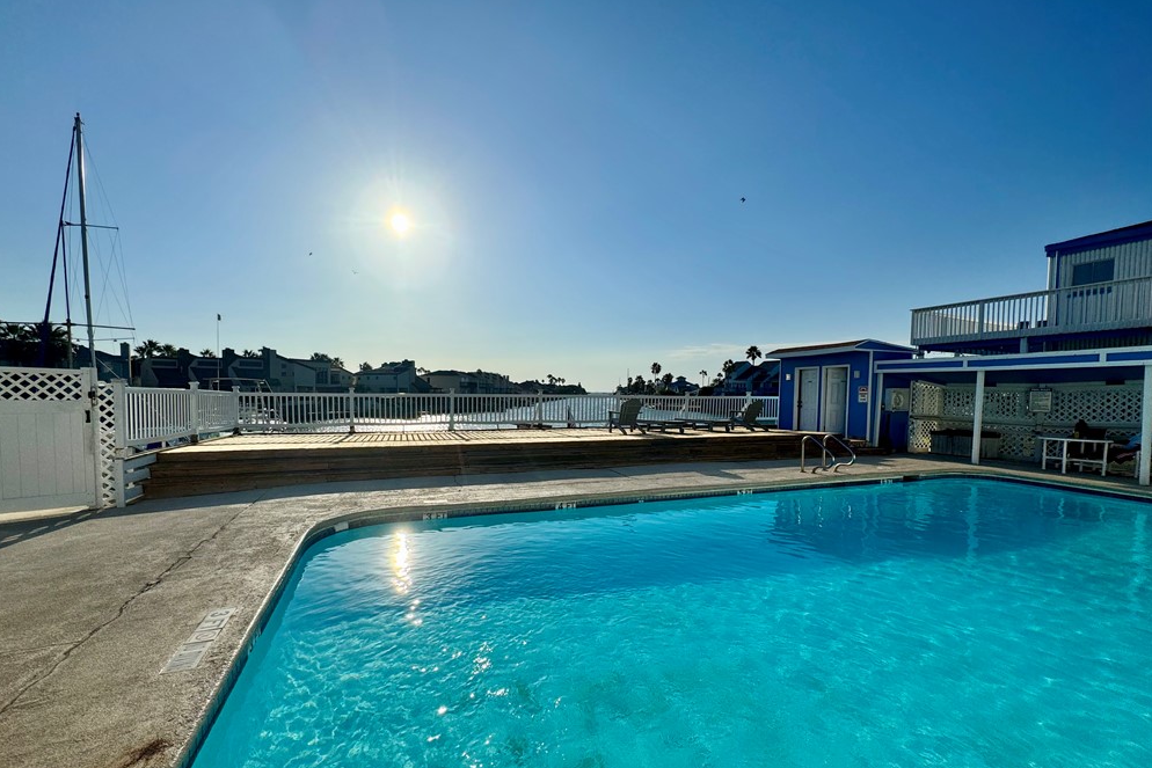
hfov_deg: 100.4
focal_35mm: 15
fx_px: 480
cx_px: 563
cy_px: 415
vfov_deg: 77.2
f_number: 2.2
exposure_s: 1/5650
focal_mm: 2.22
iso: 32
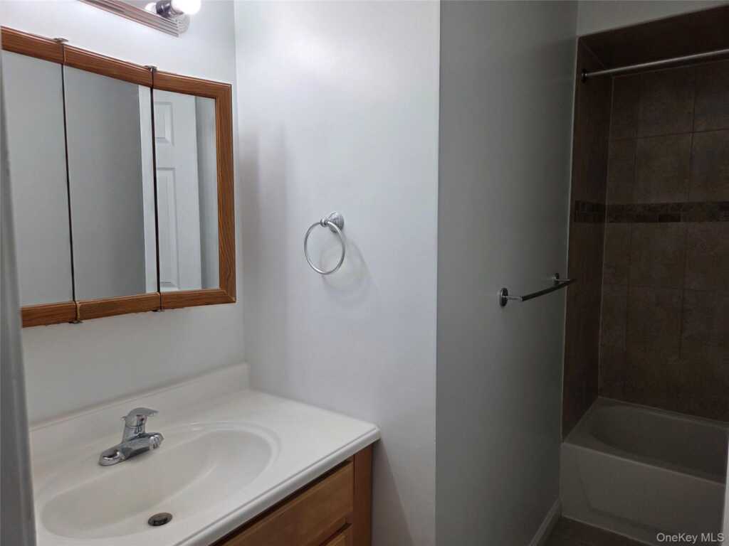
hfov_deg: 73.9
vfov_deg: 58.9
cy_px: 273
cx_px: 364
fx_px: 484
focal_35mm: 23
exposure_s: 1/120
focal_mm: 5.4
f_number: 1.8
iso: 32
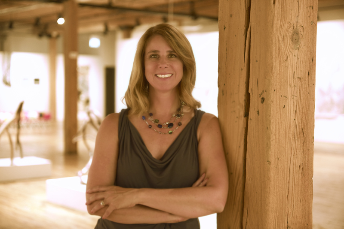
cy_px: 114
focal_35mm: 62
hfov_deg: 32.4
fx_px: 593
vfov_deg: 21.9
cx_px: 172
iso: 1600
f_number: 3.2
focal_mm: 62
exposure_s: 1/60
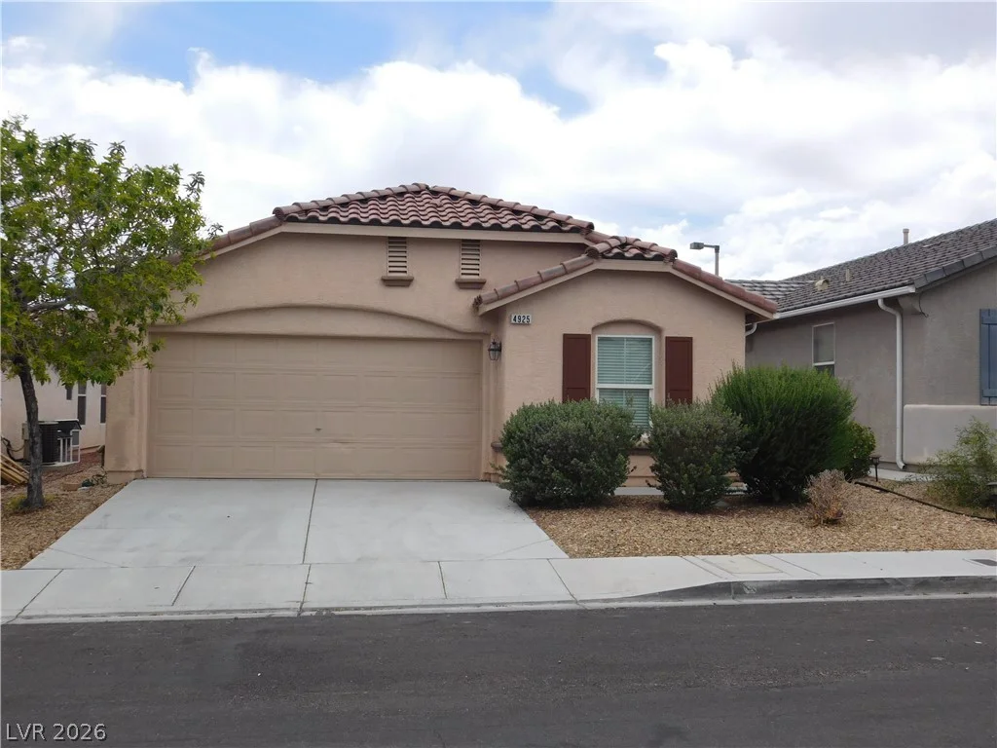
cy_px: 374
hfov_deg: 51.4
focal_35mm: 36
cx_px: 498
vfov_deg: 39.7
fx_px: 1037
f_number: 7
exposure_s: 1/400
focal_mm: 6.3
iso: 125
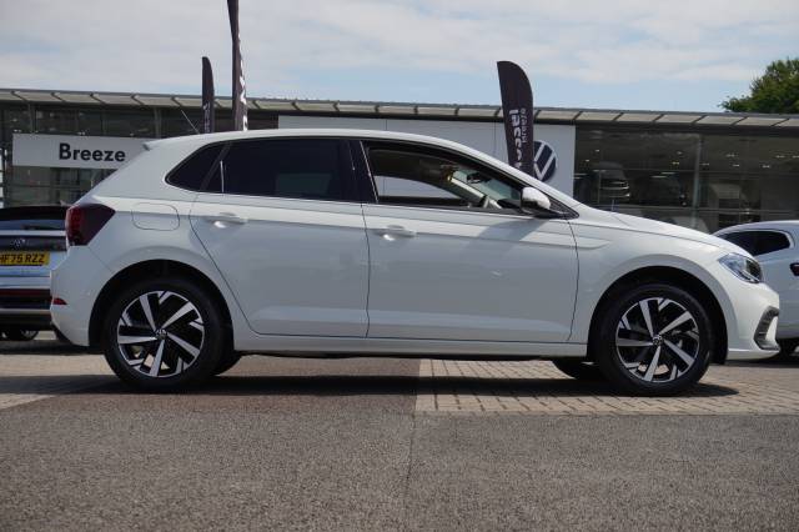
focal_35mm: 50
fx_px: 1098
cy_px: 266
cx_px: 400
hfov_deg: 40.0
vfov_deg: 27.2
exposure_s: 1/800
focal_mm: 33
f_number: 5.6
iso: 200
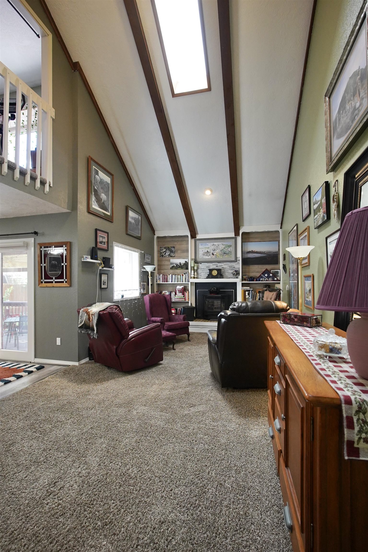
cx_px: 184
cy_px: 276
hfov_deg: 73.7
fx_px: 245
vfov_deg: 96.7
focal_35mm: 16
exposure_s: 1/160
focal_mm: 11
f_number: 3.2
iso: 1600
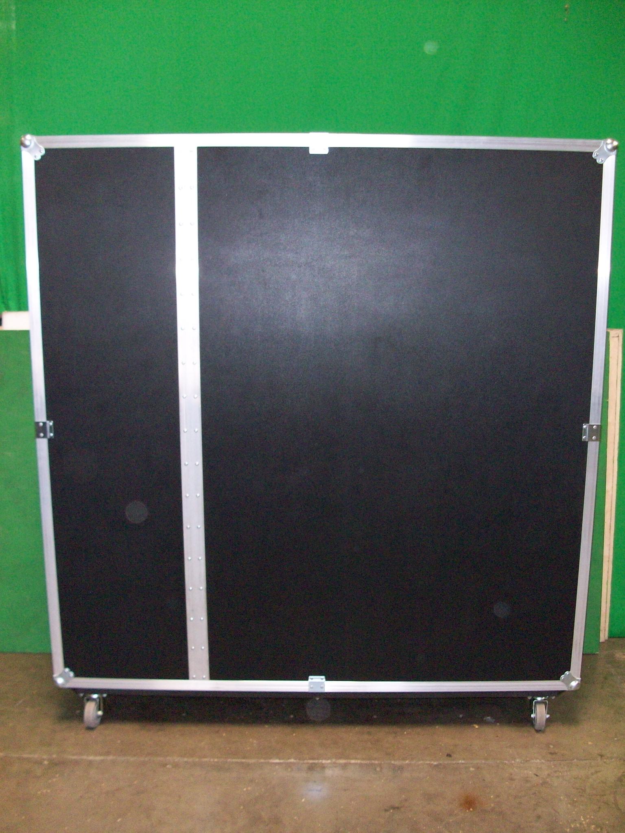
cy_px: 416
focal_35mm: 34
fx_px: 819
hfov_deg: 41.8
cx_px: 312
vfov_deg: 54.0
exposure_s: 1/60
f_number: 2.8
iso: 200
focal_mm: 5.7
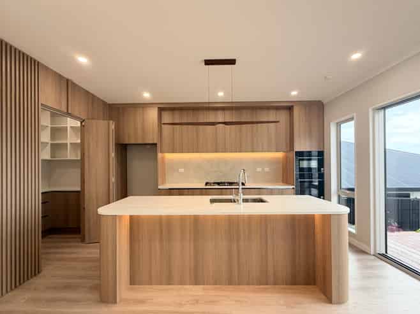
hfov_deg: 102.1
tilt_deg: +2.9
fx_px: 170
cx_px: 210
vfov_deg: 85.6
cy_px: 157
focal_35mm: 14
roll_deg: -0.4
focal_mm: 2.22
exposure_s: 1/121
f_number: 2.2
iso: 125
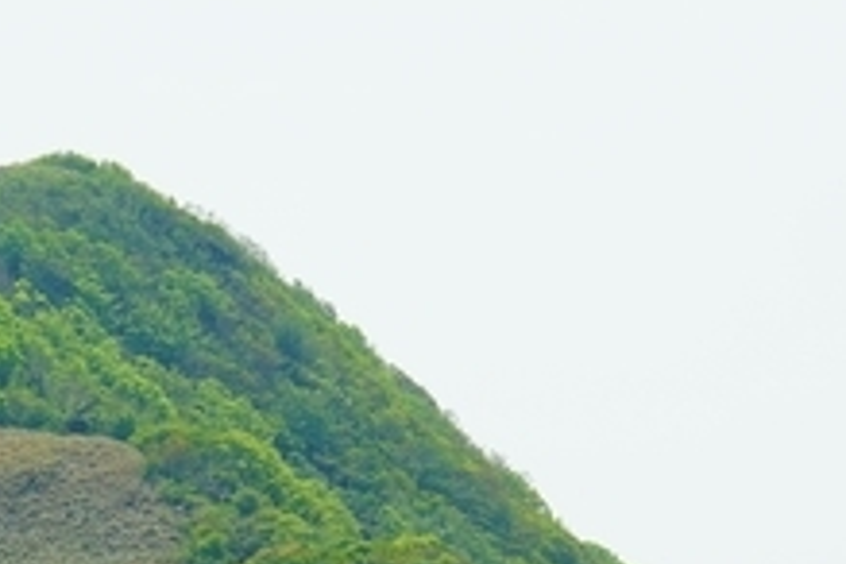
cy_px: 838
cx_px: 371
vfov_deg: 5.1
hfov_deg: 7.7
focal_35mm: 267
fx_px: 6274
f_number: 7.1
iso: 100
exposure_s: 1/320
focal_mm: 73
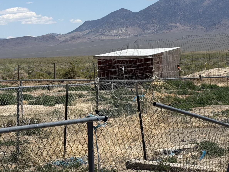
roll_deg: +0.6
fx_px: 801
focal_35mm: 121
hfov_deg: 16.3
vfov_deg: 12.3
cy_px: 82
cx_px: 110
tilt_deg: -2.1
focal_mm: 6.76
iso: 64
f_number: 1.78
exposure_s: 1/7143
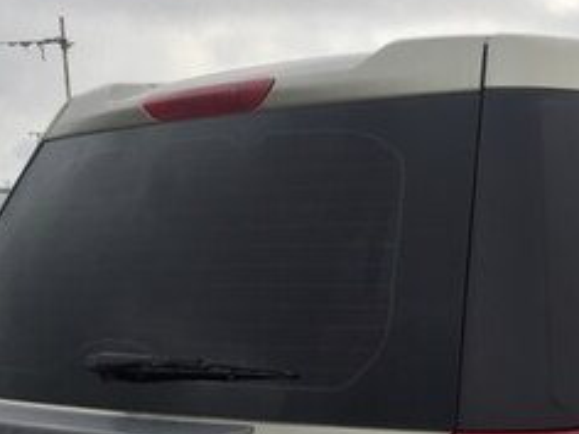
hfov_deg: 22.6
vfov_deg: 17.5
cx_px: 648
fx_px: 1355
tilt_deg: -8.0
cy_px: 492
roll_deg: -0.3
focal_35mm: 81
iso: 32
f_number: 2.2
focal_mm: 4.15
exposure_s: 1/1799
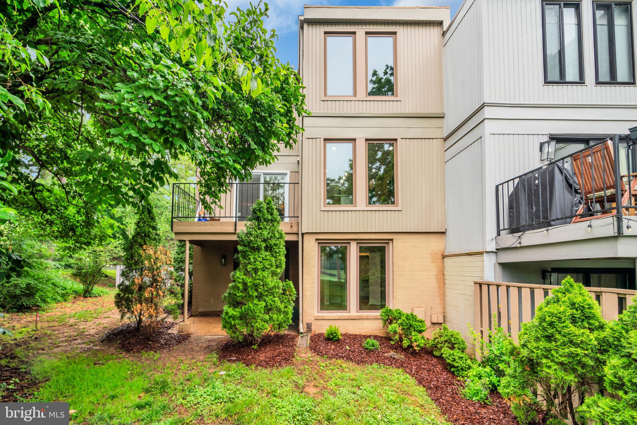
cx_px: 318
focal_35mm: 14
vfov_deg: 81.2
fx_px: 248
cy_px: 212
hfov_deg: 104.2
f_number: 9
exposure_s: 1/50
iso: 400
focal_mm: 14
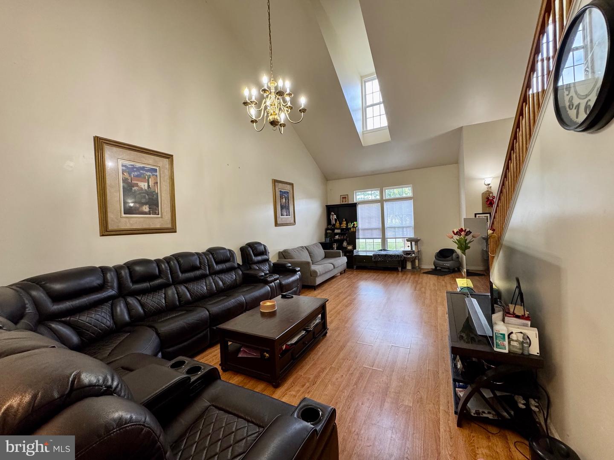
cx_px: 307
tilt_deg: -2.2
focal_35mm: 14
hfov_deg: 102.1
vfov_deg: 85.7
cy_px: 230
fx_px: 248
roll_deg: +2.8
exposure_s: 1/120
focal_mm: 2.22
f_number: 2.2
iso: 250
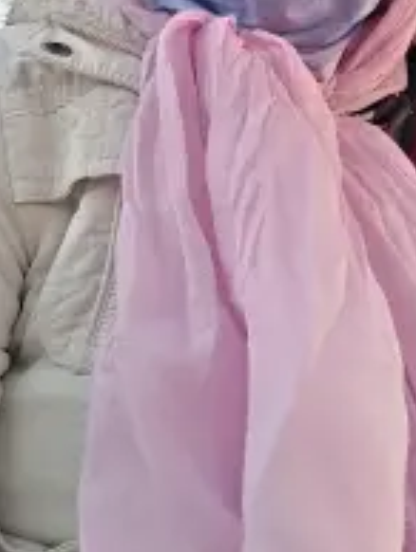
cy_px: 36
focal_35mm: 51
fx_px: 815
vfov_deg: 34.9
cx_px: 208
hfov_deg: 28.6
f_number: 2
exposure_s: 1/30
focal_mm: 3.62
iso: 184
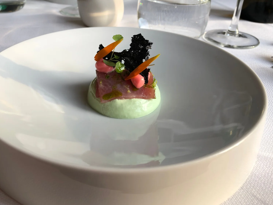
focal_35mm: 32
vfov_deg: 44.1
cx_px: 119
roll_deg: -1.8
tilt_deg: -31.7
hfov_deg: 56.6
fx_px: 252
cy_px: 92
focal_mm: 3.99
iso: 32
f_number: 1.8
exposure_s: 1/100
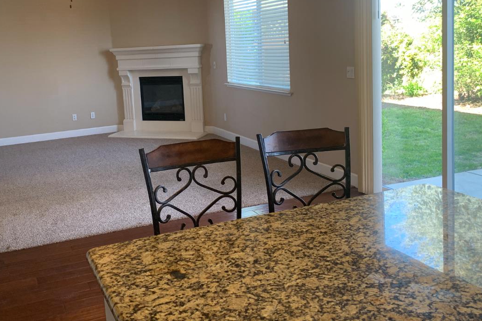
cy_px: 107
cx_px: 187
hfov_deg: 49.2
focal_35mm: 39
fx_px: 522
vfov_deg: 33.9
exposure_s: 1/60
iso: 64
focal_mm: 4.25
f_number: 1.8
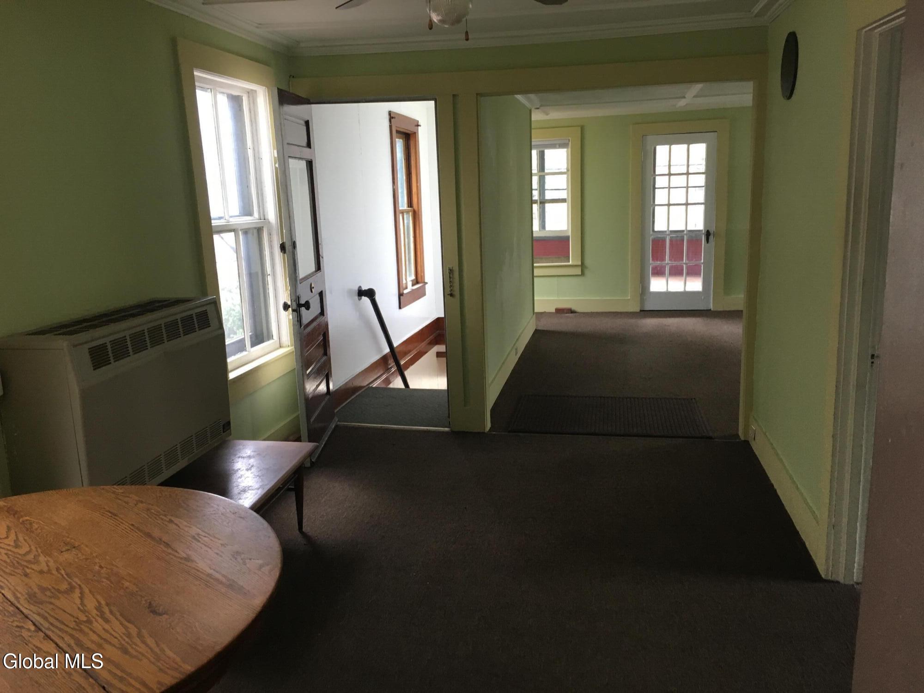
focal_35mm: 29
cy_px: 346
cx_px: 462
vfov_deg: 48.2
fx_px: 774
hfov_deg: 61.7
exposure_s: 1/30
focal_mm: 4.15
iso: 40
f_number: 2.2
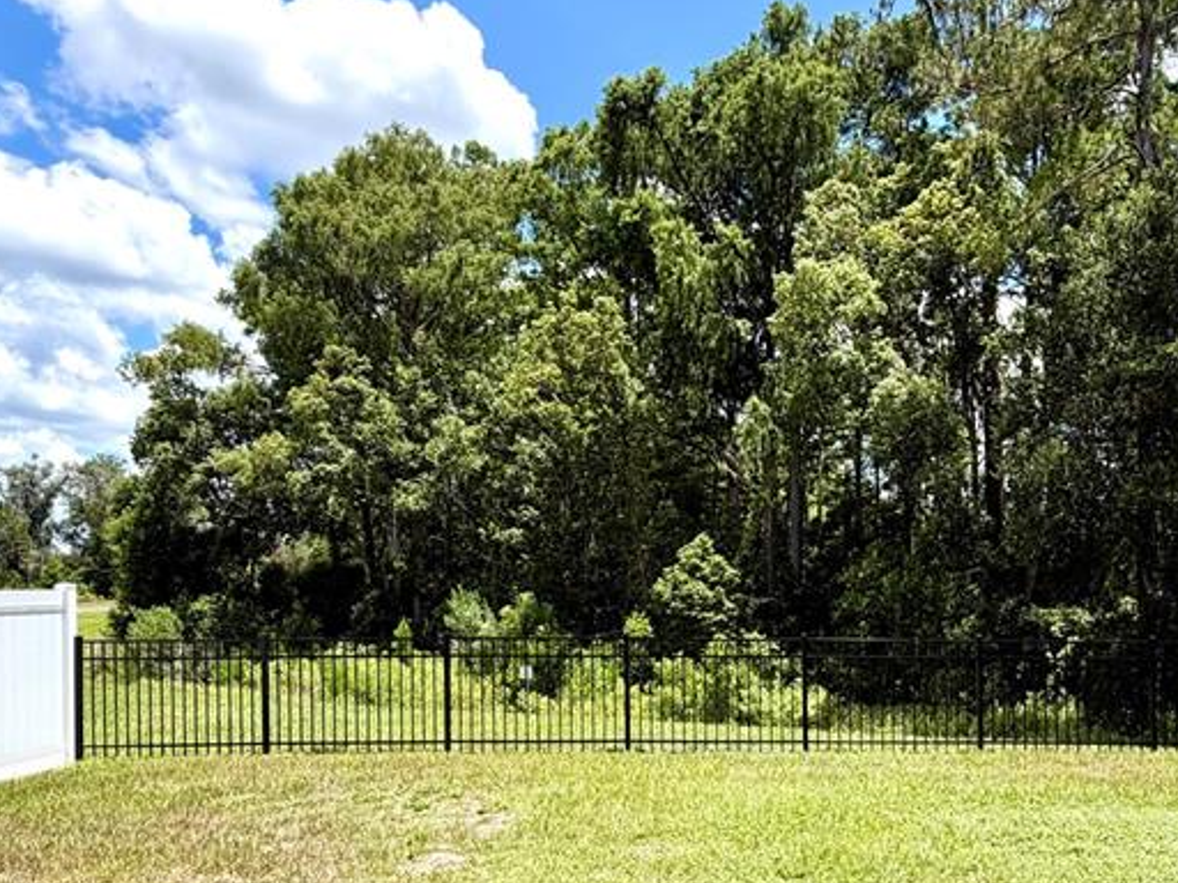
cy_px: 582
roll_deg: +0.7
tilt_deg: -0.4
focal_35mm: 28
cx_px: 759
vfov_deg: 49.0
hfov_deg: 62.3
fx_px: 953
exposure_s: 1/770
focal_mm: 2.22
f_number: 2.2
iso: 32
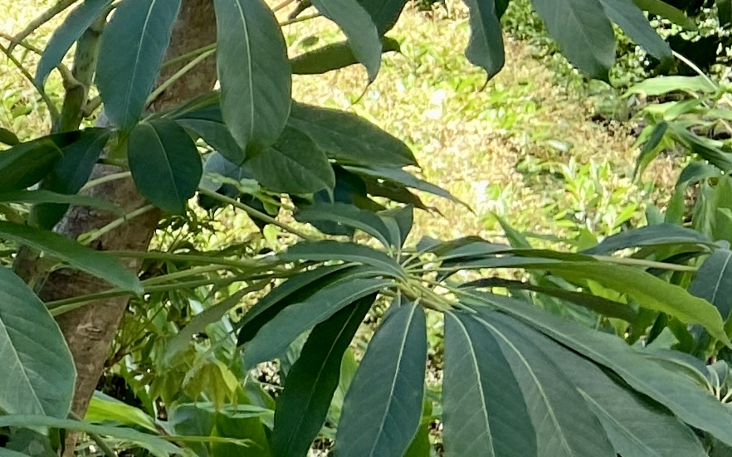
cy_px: 518
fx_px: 2513
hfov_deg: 13.7
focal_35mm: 126
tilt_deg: -21.7
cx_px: -798
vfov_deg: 10.3
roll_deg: -2.4
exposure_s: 1/124
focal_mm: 4.25
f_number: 1.8
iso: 32
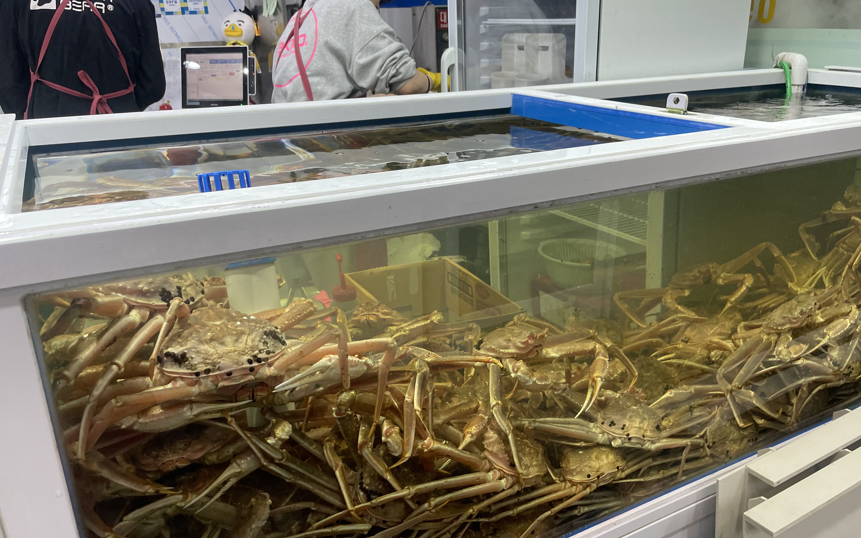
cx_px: 430
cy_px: 272
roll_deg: +2.9
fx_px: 657
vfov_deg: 44.5
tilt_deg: -21.9
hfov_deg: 66.5
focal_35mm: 28
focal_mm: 4.2
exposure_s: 1/120
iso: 64
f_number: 1.6
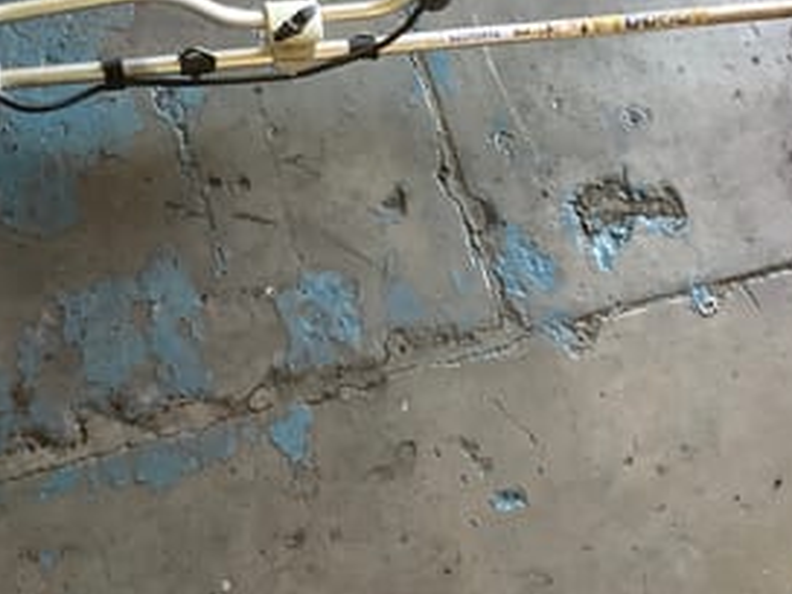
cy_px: 71
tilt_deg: -62.8
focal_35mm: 57
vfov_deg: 25.0
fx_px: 1304
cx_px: 396
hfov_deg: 33.8
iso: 160
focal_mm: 3.3
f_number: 2.4
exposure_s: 1/50
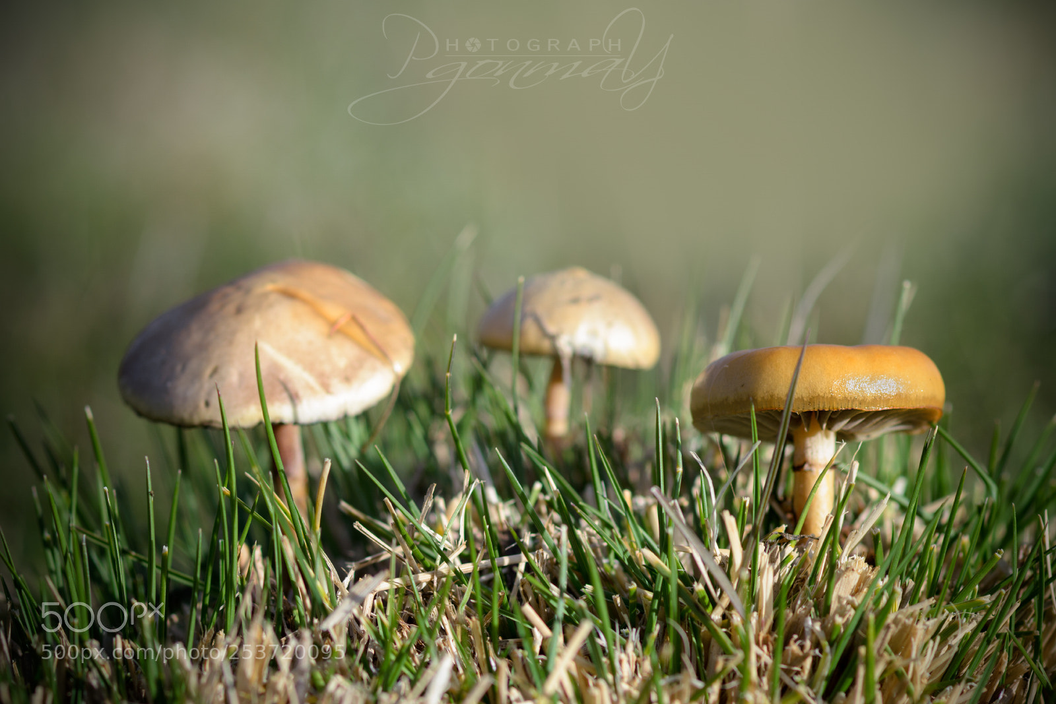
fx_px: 4620
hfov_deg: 13.0
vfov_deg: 8.7
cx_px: 528
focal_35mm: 158
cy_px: 352
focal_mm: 105
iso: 100
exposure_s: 1/500
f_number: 5.6
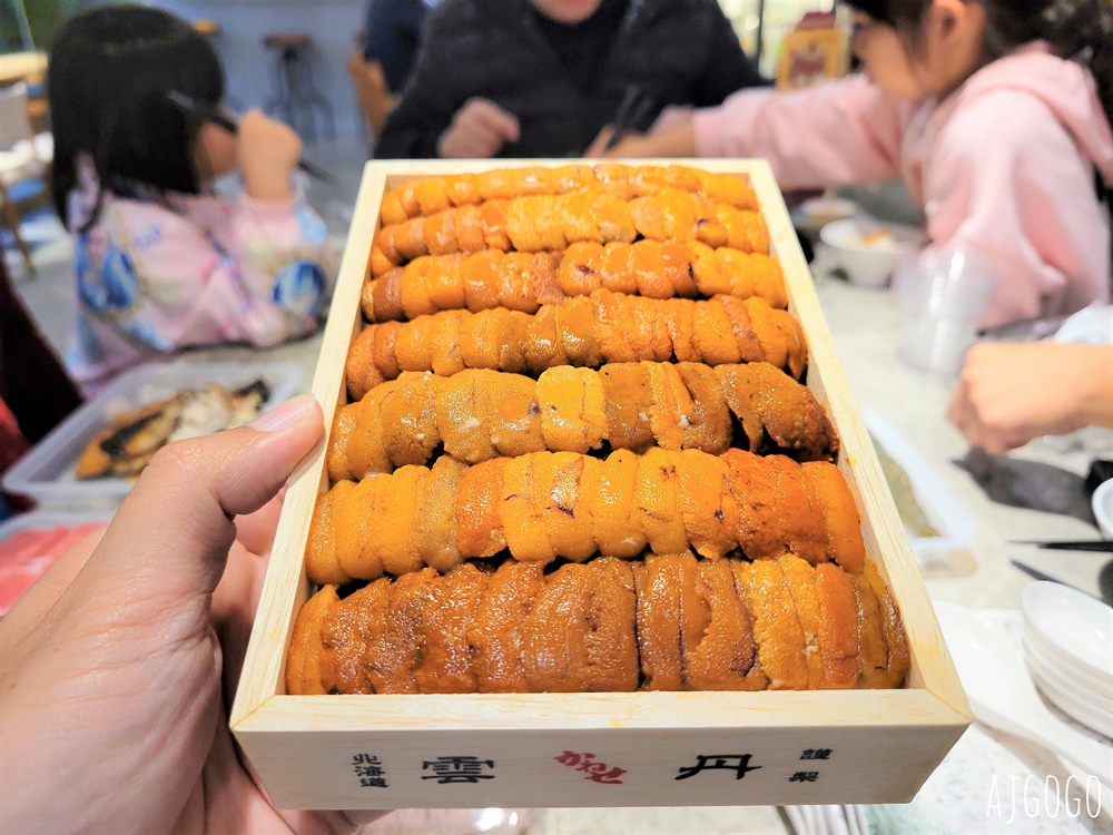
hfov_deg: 67.3
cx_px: 556
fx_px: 836
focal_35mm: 26
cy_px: 418
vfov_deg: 53.1
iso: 250
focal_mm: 5.4
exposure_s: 1/119
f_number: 1.8
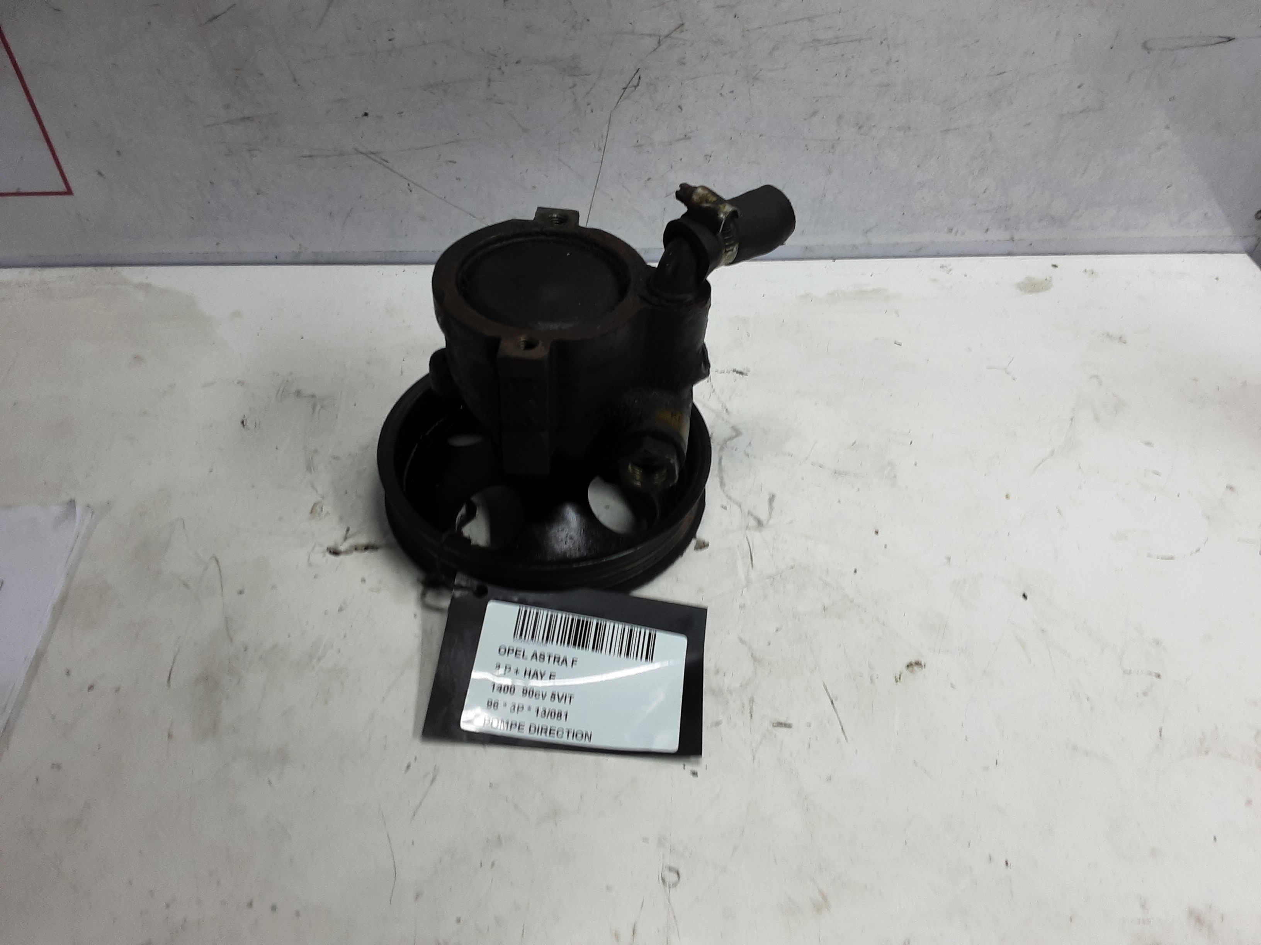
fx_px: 984
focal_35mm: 27
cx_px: 630
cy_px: 472
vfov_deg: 51.4
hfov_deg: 65.3
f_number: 1.9
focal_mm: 2.91
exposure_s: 1/50
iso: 50
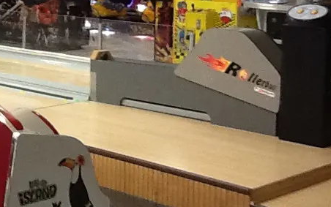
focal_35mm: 72
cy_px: 26
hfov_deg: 27.7
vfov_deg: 17.9
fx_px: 650
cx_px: 43
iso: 200
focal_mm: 2.03
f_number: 2.4
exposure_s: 1/30
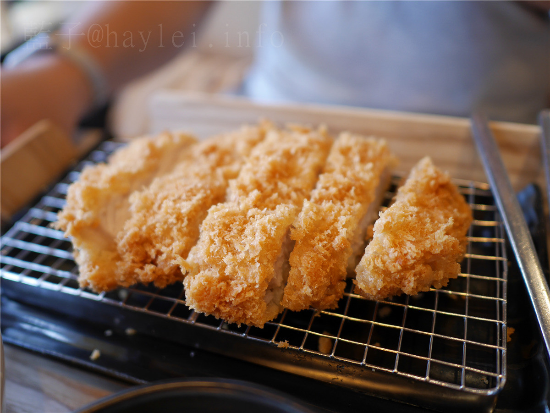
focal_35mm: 30
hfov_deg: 59.9
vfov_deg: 46.8
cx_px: 275
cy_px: 206
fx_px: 477
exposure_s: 1/60
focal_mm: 15
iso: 200
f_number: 1.7
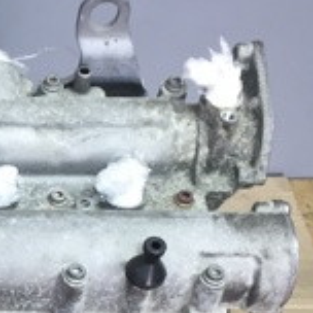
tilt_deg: -50.0
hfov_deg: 15.1
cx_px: -142
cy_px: 342
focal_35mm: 108
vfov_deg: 15.7
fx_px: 1105
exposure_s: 1/33
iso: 80
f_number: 2.2
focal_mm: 4.15
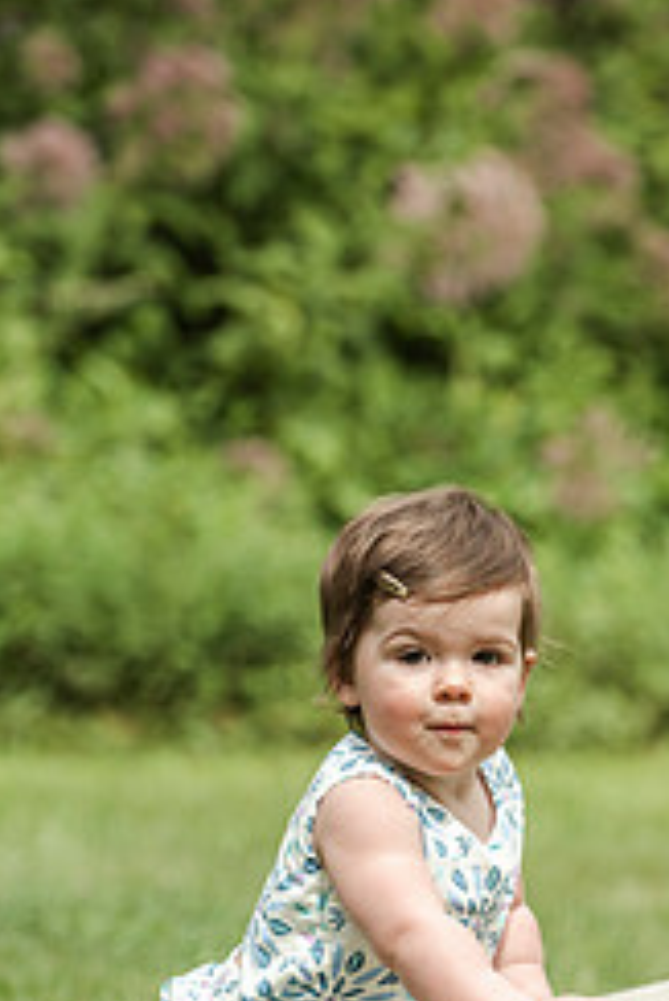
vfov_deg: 8.2
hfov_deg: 5.5
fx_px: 6931
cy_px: 804
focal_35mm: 249
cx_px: 566
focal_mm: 135
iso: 640
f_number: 5
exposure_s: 1/2500
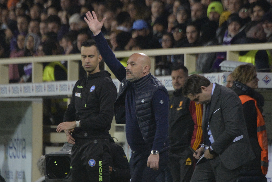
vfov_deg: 3.4
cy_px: 91
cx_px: 136
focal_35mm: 400
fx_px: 3022
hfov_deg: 5.2
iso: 3200
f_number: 5.6
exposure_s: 1/1000
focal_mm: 400
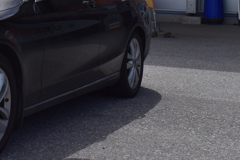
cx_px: -62
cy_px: -35
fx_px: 656
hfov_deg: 19.3
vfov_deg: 13.5
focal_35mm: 98
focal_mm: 23
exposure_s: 1/500
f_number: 11
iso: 220
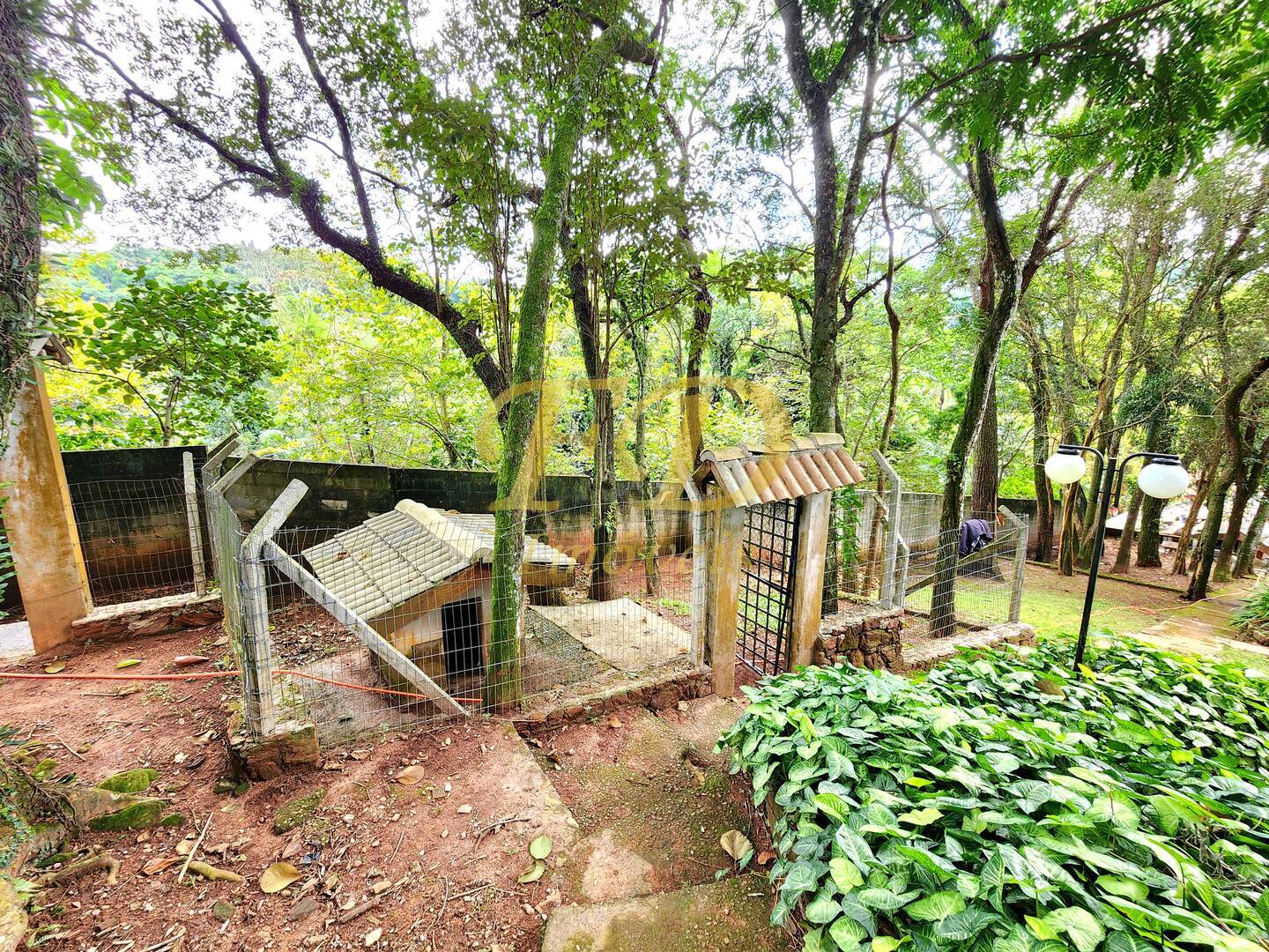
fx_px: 477
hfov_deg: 106.2
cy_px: 476
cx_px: 634
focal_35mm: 13
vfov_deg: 89.9
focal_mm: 2.2
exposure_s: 1/60.2
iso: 100
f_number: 2.2
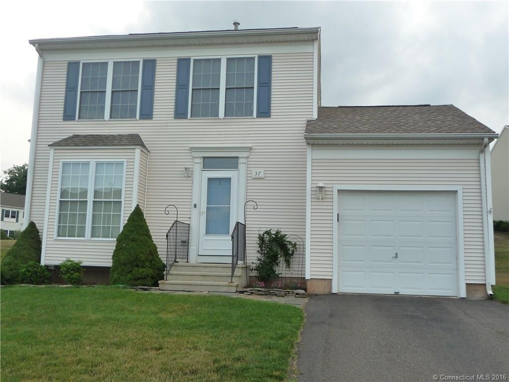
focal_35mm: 34
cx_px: 254
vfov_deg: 41.8
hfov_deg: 54.0
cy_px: 191
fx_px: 500
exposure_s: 1/320
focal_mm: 5.6
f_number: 3.6
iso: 160
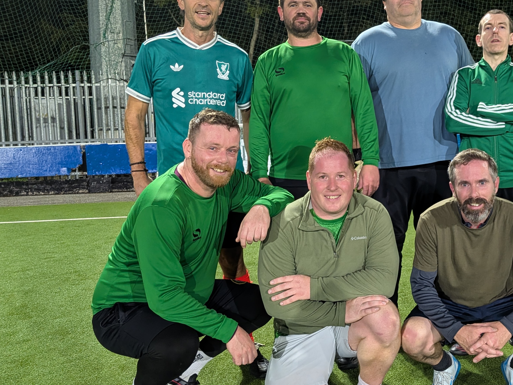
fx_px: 608
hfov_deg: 44.7
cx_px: 366
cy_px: 177
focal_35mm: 41
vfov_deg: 35.1
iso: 206
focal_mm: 4.53
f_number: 1.7
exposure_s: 1/25
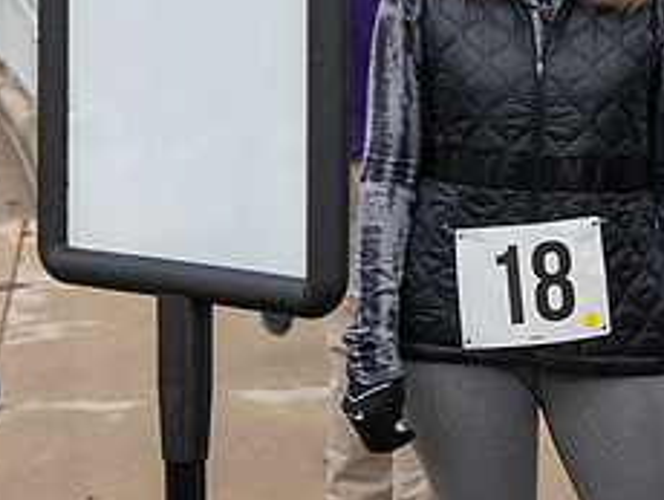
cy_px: 25
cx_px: 699
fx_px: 1863
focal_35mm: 97
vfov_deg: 15.1
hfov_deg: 19.5
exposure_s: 1/320
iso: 400
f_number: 5
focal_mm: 40
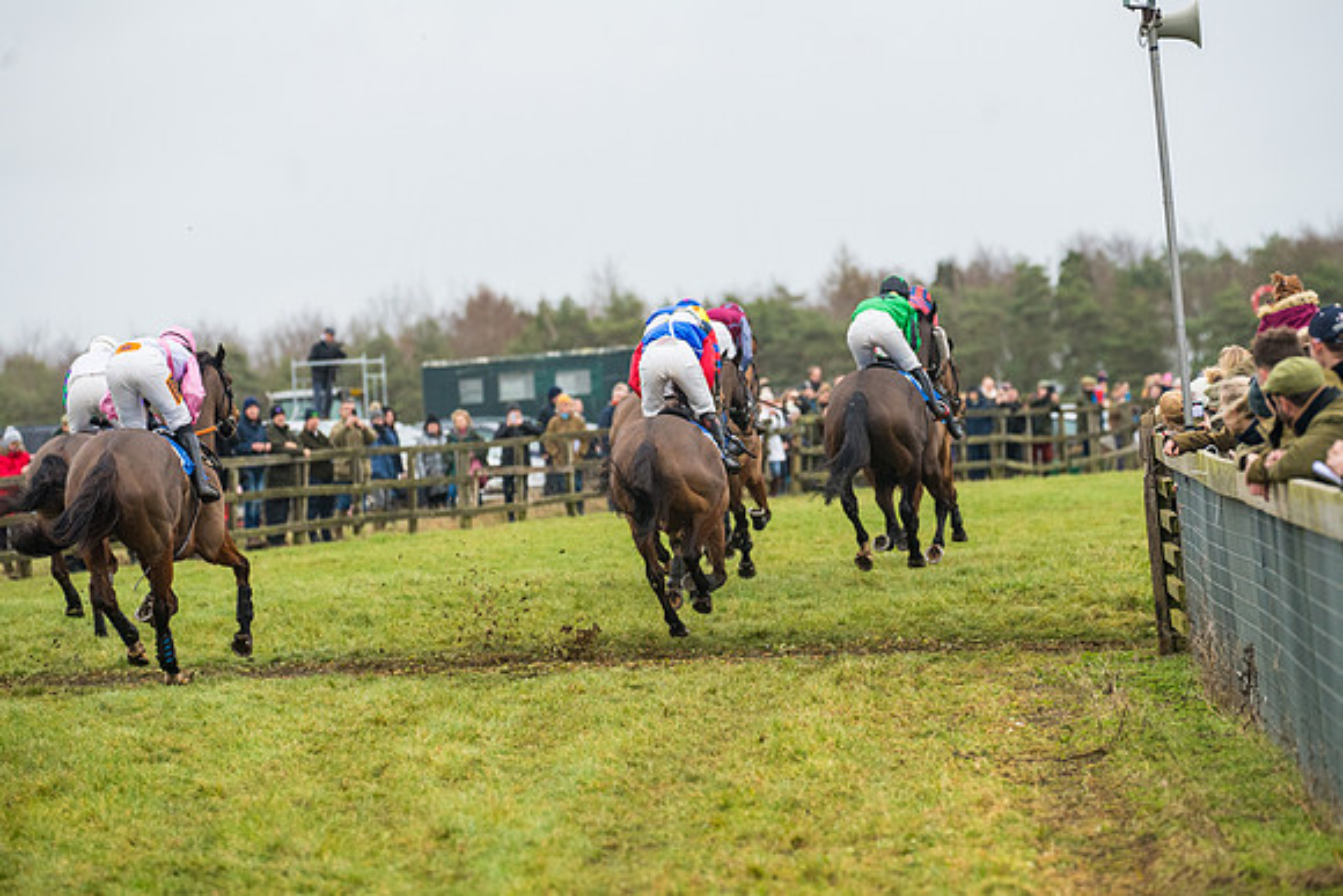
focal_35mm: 220
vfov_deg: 6.2
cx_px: 672
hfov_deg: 9.4
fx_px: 8209
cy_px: 448
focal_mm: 220
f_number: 4
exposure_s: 1/1250
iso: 2000
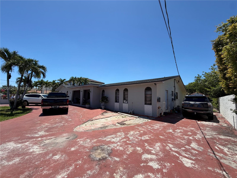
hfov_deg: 102.1
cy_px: 89
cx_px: 118
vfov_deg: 85.7
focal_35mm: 14
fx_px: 96
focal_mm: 2.22
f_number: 2.2
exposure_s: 1/888
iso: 20
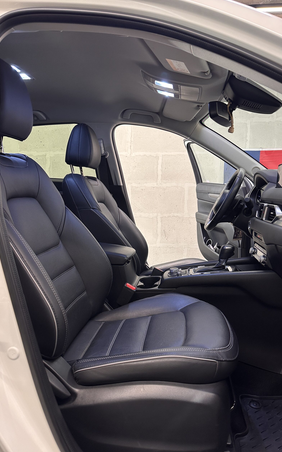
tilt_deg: -4.4
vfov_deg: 70.4
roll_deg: -0.9
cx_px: 155
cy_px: 222
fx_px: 320
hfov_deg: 47.5
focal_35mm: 26
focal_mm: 6.86
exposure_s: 1/50
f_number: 1.78
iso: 160
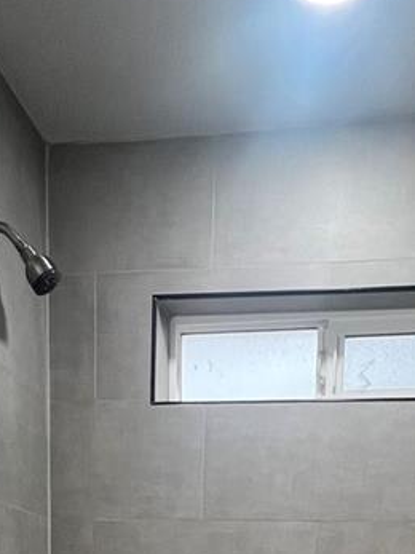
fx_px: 720
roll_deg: -2.5
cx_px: 211
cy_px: 781
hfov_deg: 32.2
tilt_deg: -9.7
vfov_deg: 29.8
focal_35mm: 45
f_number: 1.8
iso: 200
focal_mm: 1.57
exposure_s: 1/120
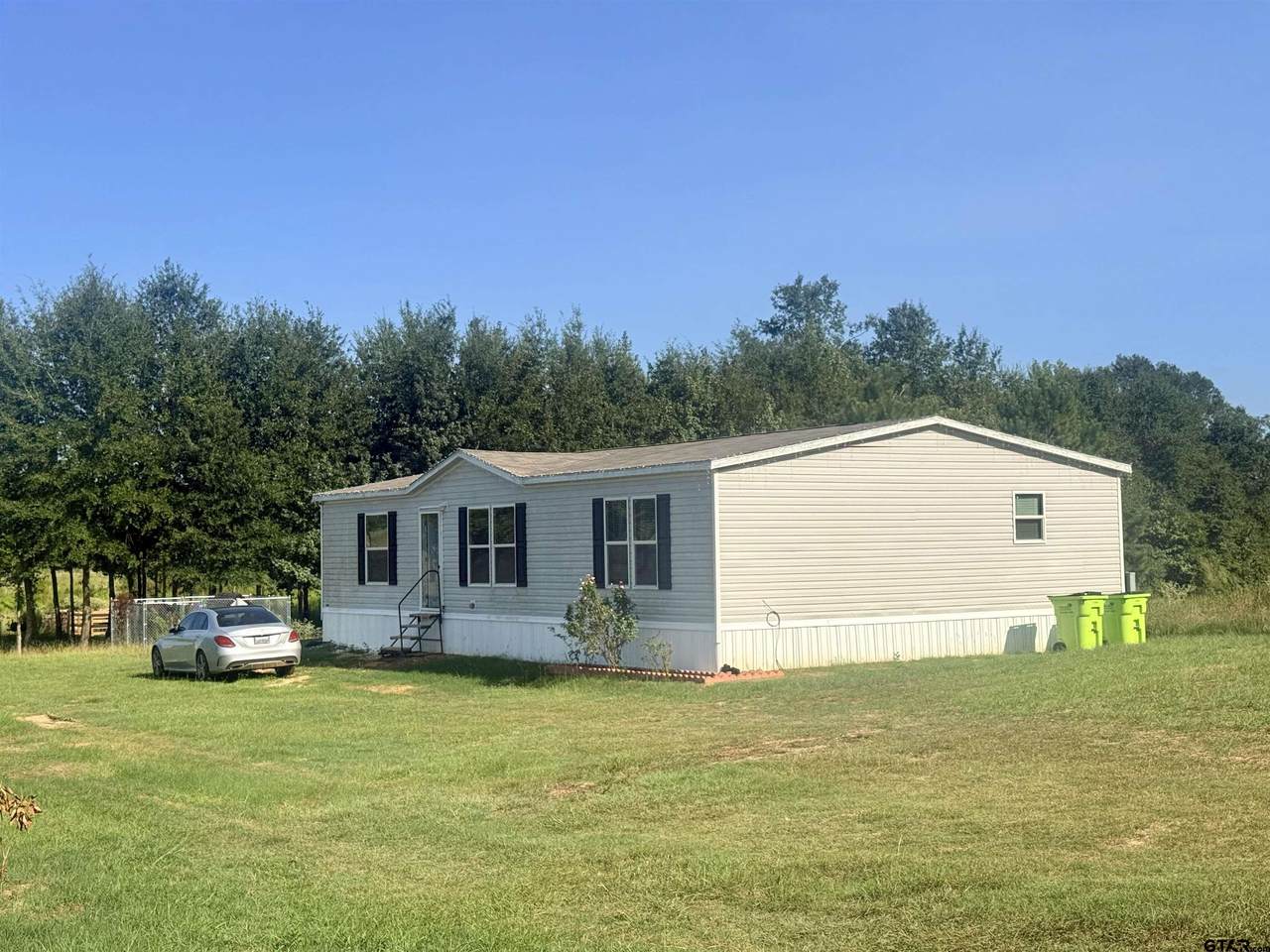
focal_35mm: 48
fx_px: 1761
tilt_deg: +3.1
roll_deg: +0.9
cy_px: 476
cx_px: 635
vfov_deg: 30.3
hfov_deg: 39.7
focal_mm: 6.76
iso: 64
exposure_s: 1/6024
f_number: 1.78
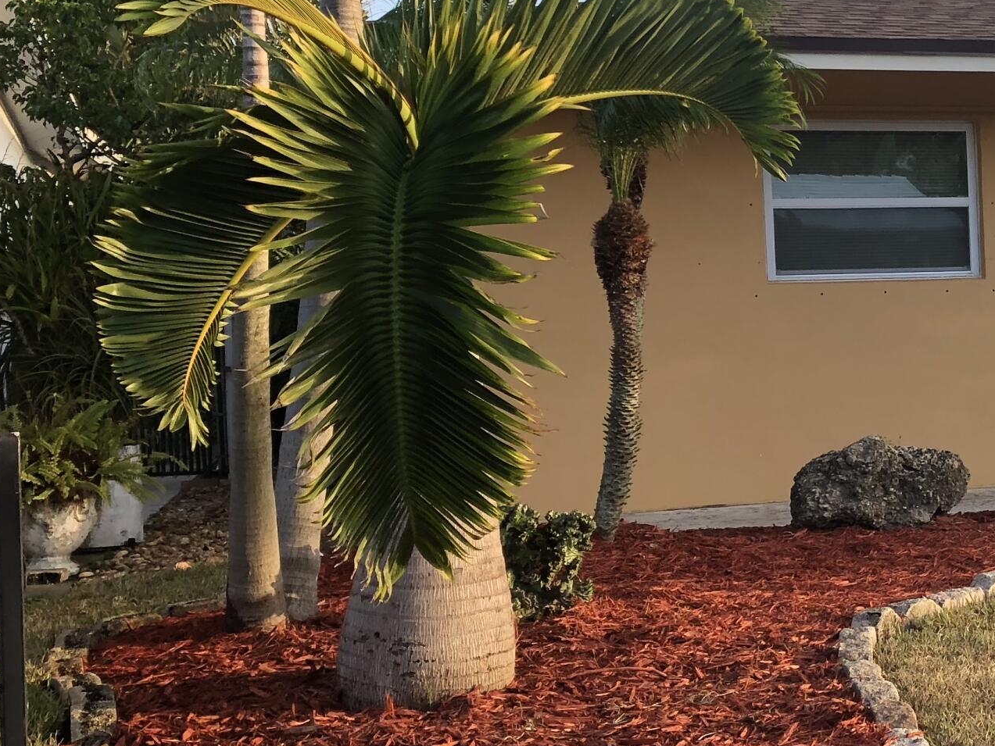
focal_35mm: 66
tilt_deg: -3.4
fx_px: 1897
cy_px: 374
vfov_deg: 22.3
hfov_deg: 26.9
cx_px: 1100
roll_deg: +1.6
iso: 20
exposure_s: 1/361
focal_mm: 3.99
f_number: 1.8
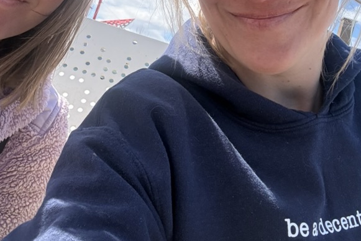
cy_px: -23
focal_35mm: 55
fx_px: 551
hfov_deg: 36.0
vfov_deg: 23.2
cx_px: 129
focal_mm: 2.69
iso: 40
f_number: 1.9
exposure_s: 1/711
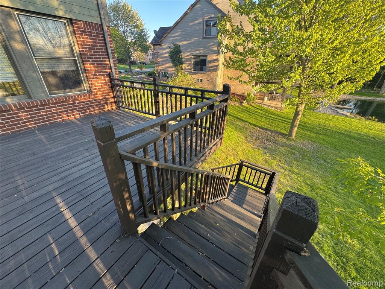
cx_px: 192
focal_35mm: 14
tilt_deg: -28.0
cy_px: 144
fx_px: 156
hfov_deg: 102.1
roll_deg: -0.8
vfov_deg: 85.7
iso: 50
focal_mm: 2.22
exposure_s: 1/99
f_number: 2.2
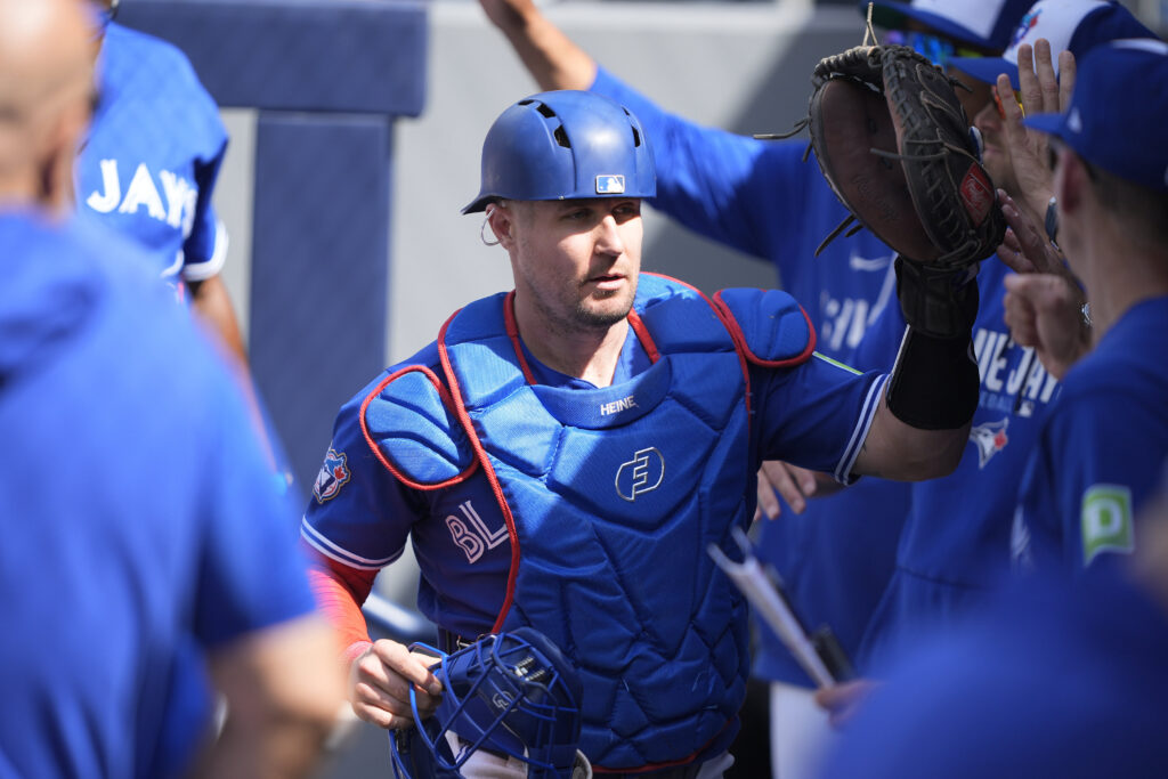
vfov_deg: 3.4
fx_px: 12979
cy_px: 390
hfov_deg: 5.2
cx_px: 584
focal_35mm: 400
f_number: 2.8
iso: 250
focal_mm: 400
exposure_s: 1/1600
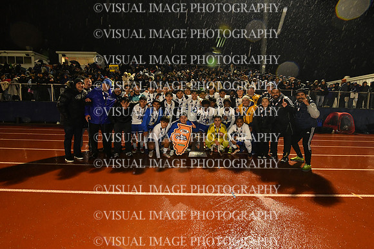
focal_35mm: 16
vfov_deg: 73.8
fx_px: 166
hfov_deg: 96.7
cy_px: 124
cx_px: 187
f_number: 5.6
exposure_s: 1/200
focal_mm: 16
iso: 4000
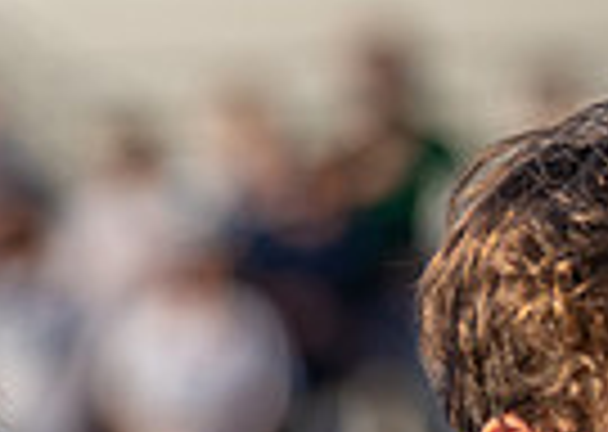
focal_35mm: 531
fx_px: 9155
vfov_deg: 2.7
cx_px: -45
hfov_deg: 3.8
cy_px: 927
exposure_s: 1/1600
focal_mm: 118
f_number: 2.8
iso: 100
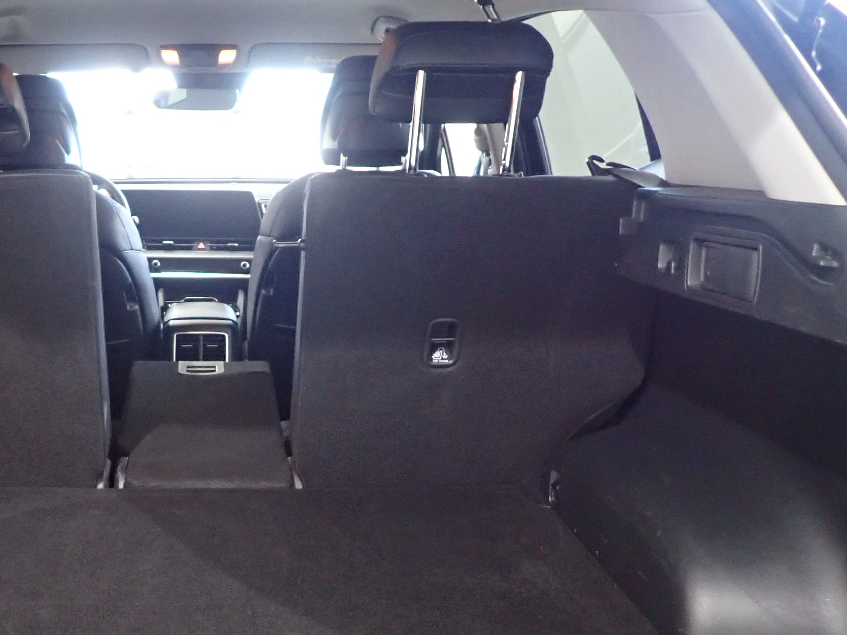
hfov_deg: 42.4
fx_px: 1052
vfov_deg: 33.4
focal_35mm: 43
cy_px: 405
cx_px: 205
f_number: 2
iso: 640
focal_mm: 4.5
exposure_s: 1/30
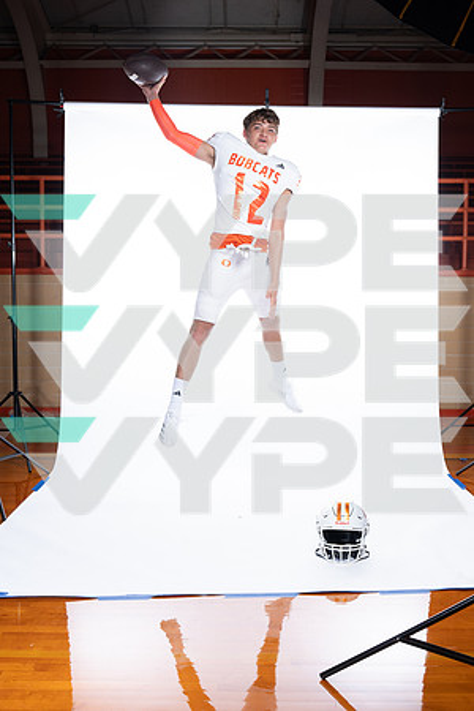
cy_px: 356
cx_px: 237
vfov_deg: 41.9
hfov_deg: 28.6
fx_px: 928
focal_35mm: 47
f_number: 5.6
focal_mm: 47
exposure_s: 1/250
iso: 400
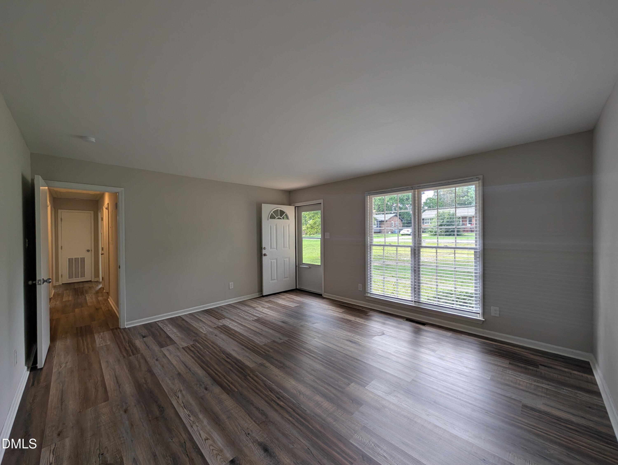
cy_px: 232
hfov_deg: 110.5
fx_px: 215
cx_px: 309
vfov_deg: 94.6
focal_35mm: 12
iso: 48
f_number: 1.7
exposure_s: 1/135
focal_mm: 2.02
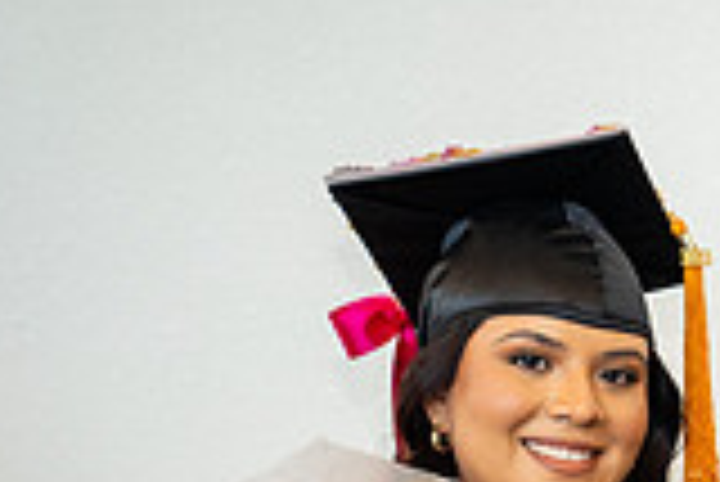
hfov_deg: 9.5
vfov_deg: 6.5
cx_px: 1203
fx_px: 4184
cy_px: 765
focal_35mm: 209
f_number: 2.8
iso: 500
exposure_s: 1/160
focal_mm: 56
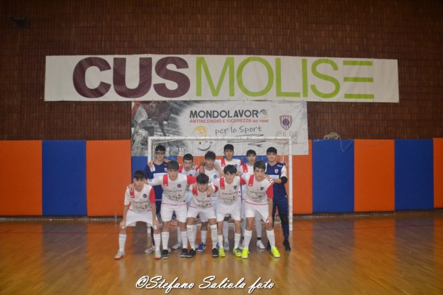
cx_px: 222
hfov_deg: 67.4
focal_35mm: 27
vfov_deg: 47.9
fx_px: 332
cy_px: 148
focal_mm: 18
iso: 2200
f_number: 3.5
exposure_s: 1/60
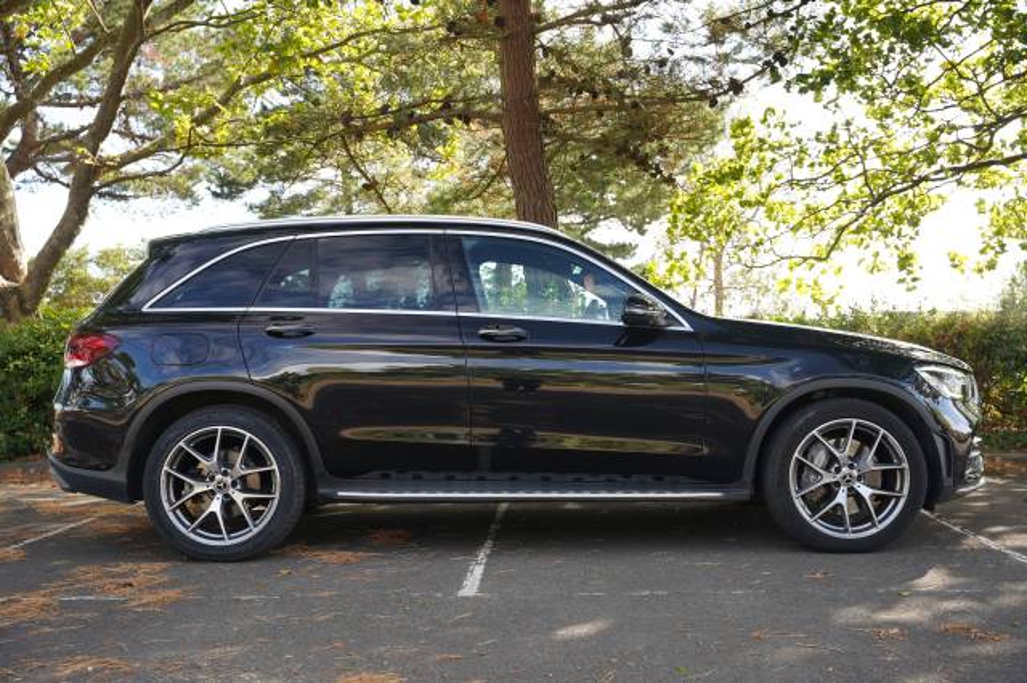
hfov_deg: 47.7
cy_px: 342
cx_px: 514
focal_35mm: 41
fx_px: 1160
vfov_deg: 32.8
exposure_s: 1/60
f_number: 4
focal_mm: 40.7
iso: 100
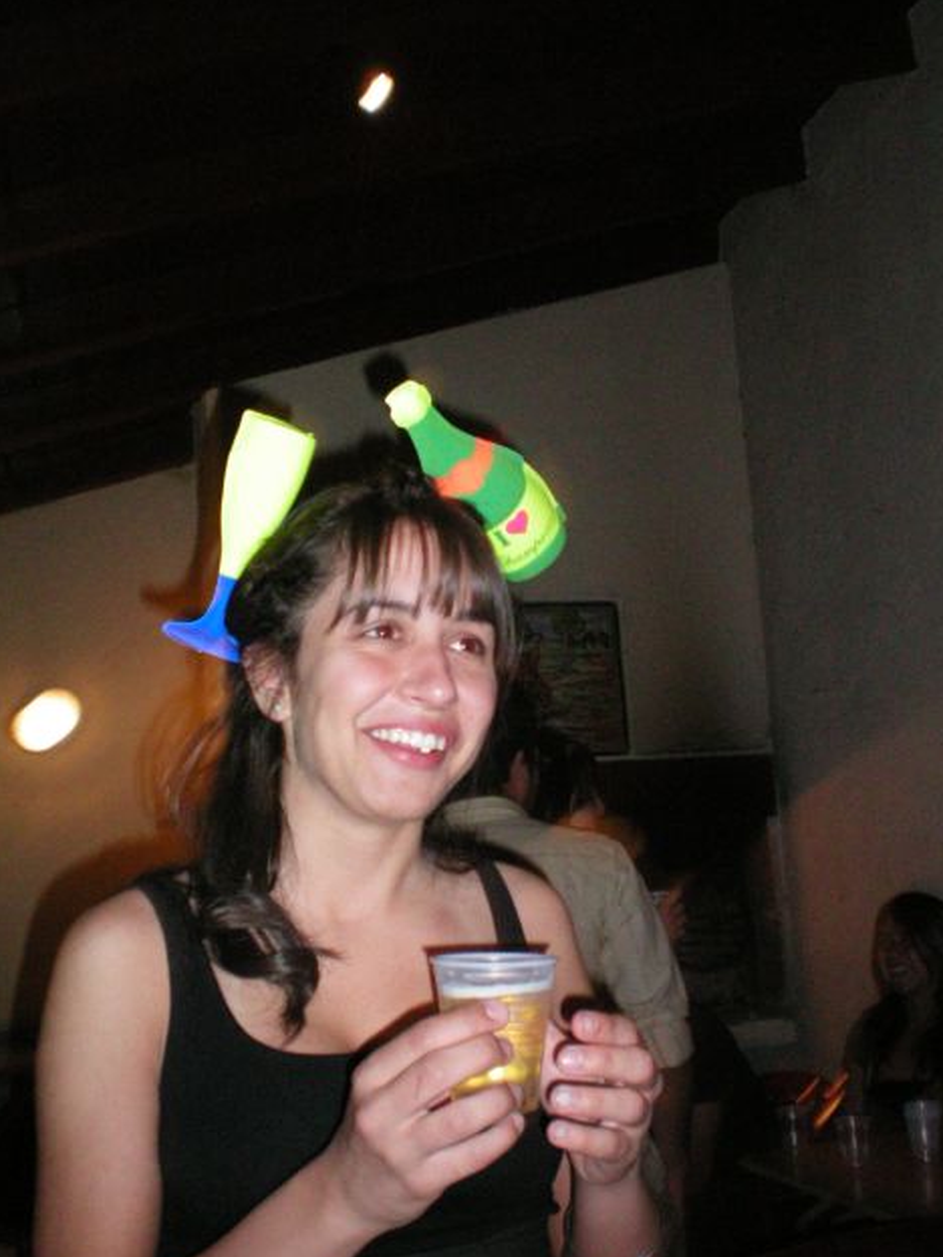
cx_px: 476
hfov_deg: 36.8
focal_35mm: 39
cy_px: 633
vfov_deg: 47.9
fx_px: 1417
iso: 400
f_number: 3.1
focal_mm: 6.3
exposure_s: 1/60
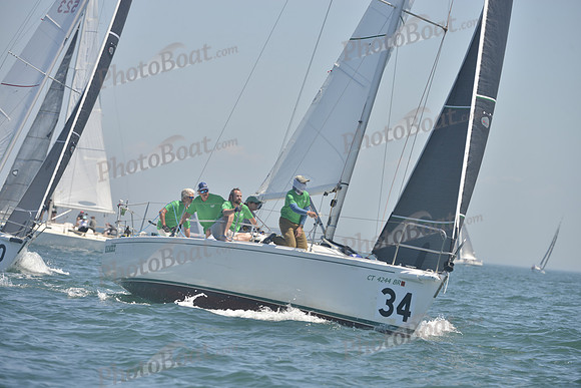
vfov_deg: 5.3
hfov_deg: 7.9
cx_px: 290
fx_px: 4197
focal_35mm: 260
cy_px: 194
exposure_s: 1/1000
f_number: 7.1
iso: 280
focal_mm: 260
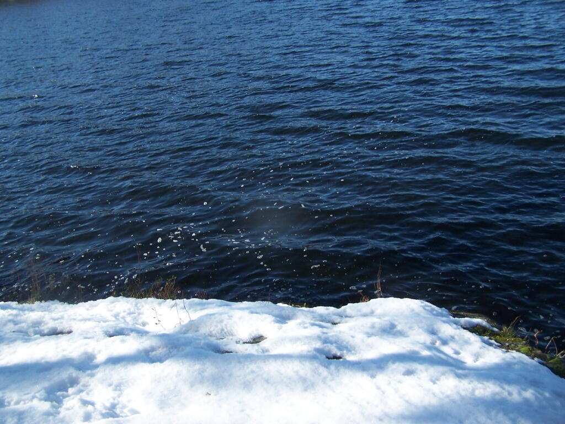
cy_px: 212
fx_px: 620
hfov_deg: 49.0
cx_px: 282
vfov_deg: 37.7
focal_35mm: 38
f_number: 2.8
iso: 80
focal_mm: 6.3
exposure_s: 1/800
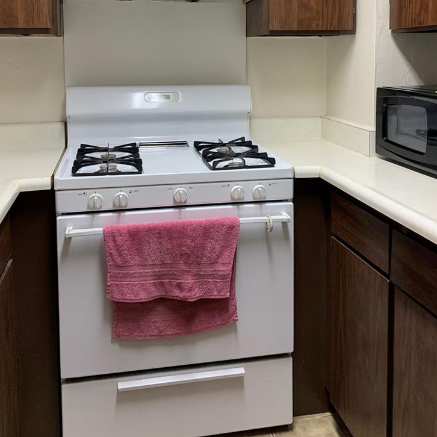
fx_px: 543
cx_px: 220
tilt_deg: -4.9
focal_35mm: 38
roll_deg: +1.0
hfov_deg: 43.9
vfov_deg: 42.3
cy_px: 101
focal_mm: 4.25
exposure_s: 1/60
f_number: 1.8
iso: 160
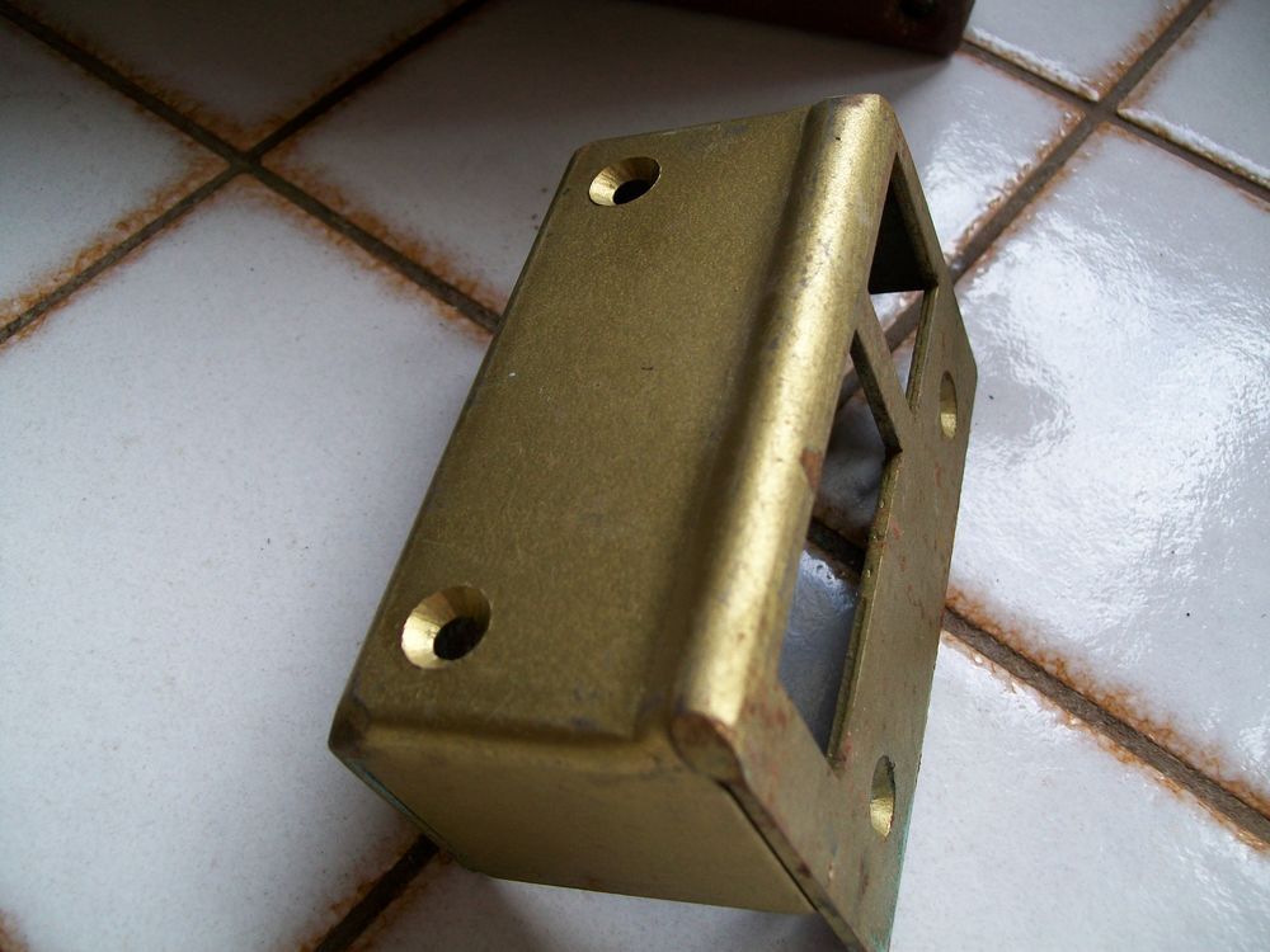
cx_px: 635
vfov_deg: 41.8
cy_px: 476
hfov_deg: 54.0
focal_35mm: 34
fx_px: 1247
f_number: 2.7
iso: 64
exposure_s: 1/100
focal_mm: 6.1
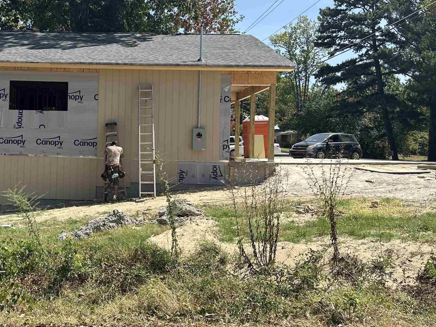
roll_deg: -2.0
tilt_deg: +2.8
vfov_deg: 35.1
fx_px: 516
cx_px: 102
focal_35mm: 41
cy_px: 135
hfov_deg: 44.1
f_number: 1.78
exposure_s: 1/2882
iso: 80
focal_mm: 6.86
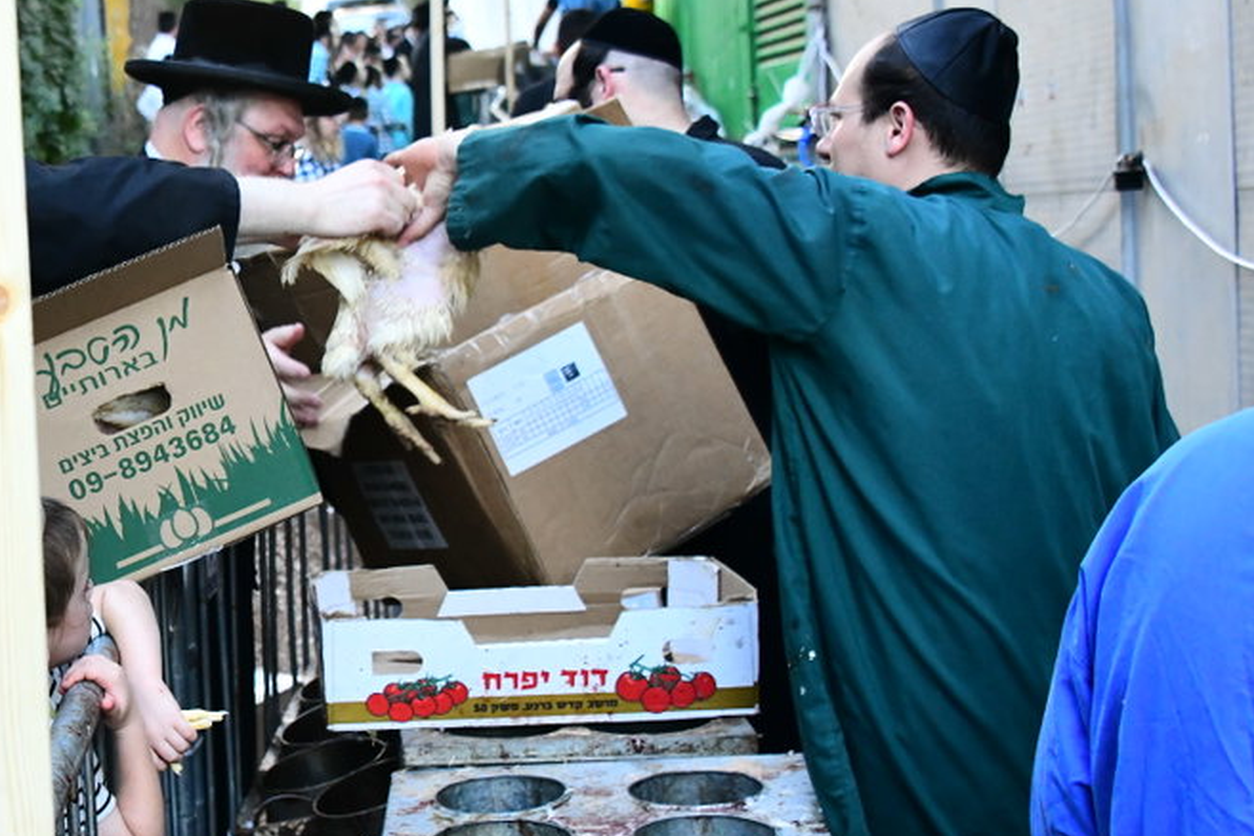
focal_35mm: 81
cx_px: 105
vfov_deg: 16.9
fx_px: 2821
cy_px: 379
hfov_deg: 24.3
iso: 3200
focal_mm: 38
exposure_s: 1/125
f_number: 5.6
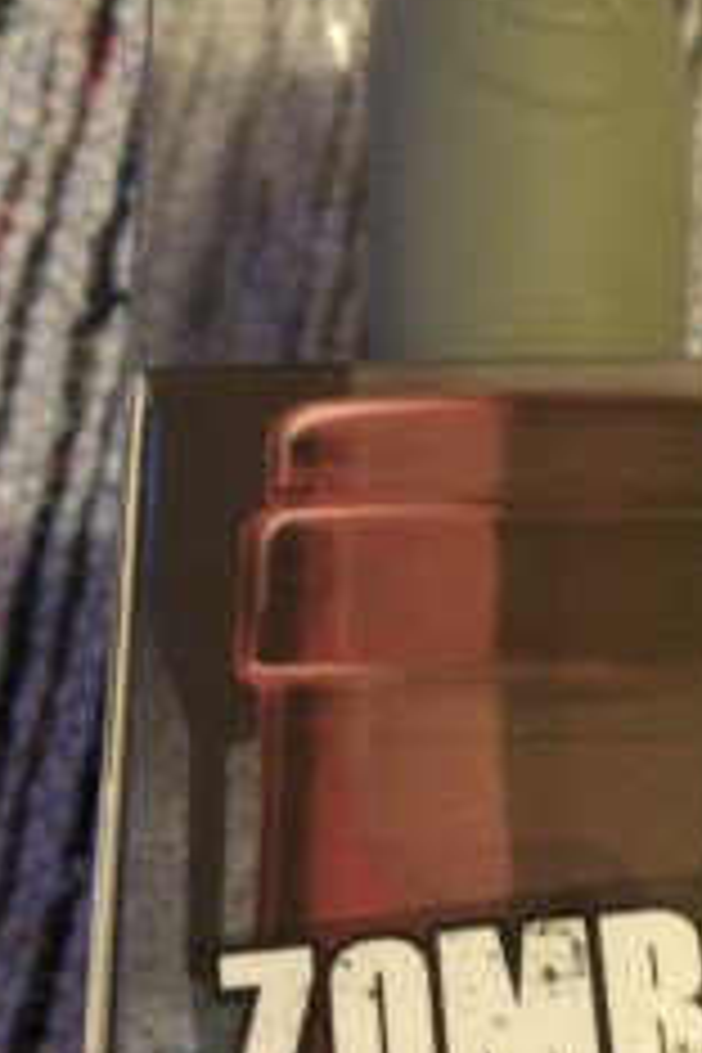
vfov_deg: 36.2
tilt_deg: -76.6
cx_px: 549
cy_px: 493
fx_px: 1609
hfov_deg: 24.3
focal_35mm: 55
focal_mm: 4.15
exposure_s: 1/17
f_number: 2.2
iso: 320
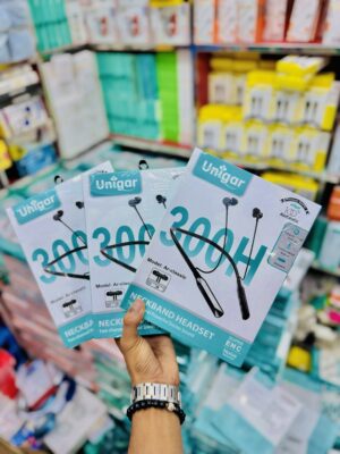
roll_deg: +4.2
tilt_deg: -34.4
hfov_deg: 56.8
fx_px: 314
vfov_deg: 71.6
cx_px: 170
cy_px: 227
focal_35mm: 24
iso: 50
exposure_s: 1/100
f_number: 1.78
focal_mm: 6.76
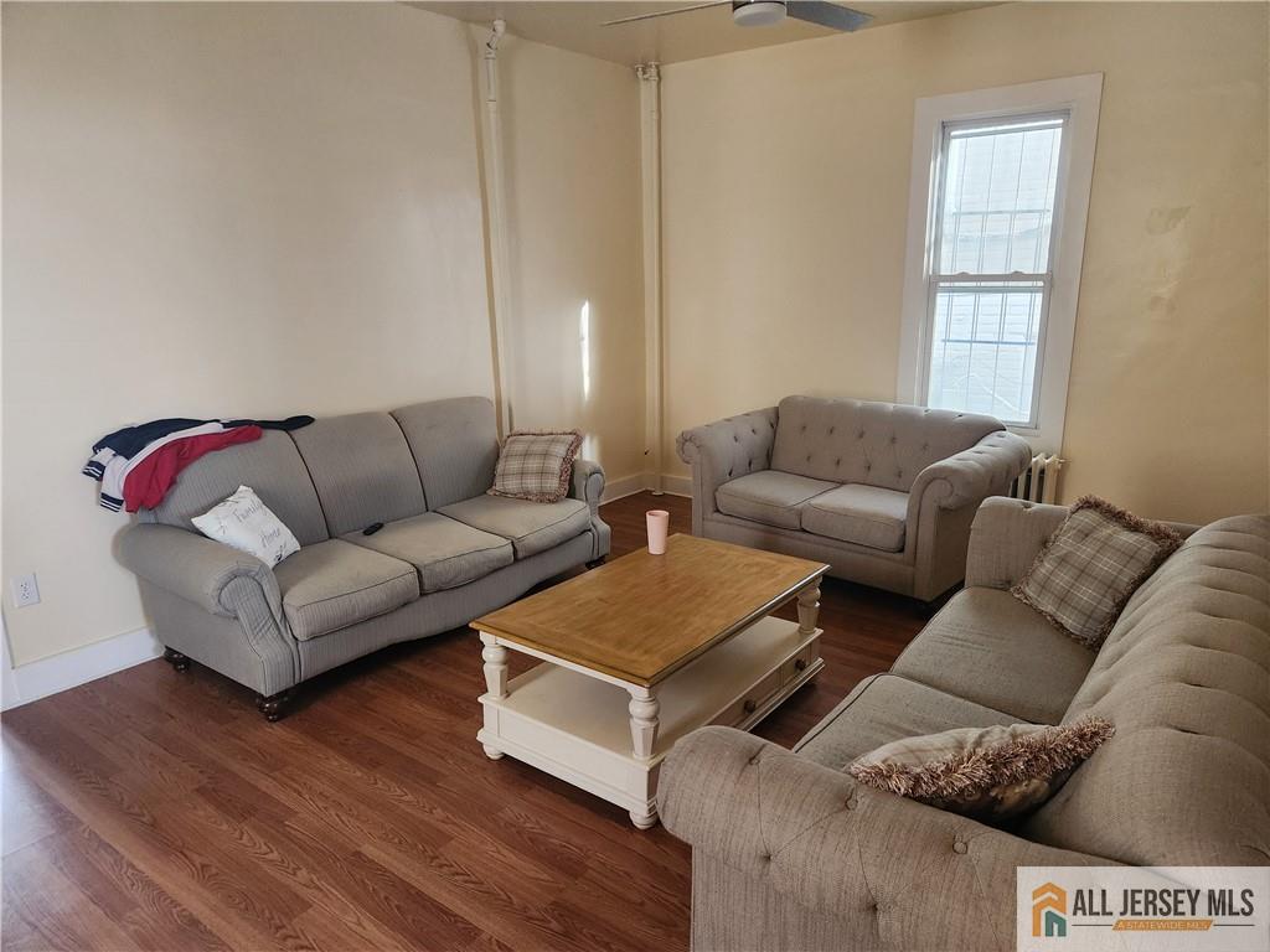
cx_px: 635
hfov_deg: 73.9
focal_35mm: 23
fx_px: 844
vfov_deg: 58.9
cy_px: 476
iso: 1000
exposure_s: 1/120
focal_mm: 5.4
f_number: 1.8
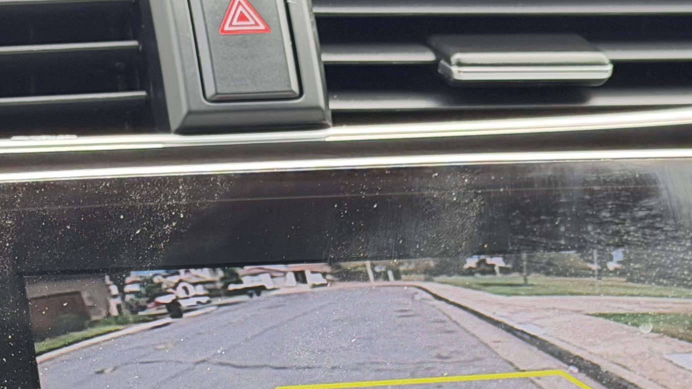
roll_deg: +1.9
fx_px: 2789
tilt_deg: -16.5
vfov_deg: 7.8
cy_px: 594
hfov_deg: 14.1
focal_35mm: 152
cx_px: 328
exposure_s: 1/121
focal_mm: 6.76
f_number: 1.78
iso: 80
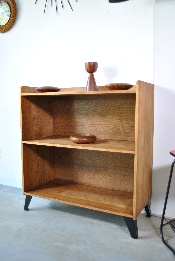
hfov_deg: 40.1
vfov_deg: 57.2
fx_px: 240
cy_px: 130
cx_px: 88
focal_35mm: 33
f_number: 4
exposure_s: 1/30
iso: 200
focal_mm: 22
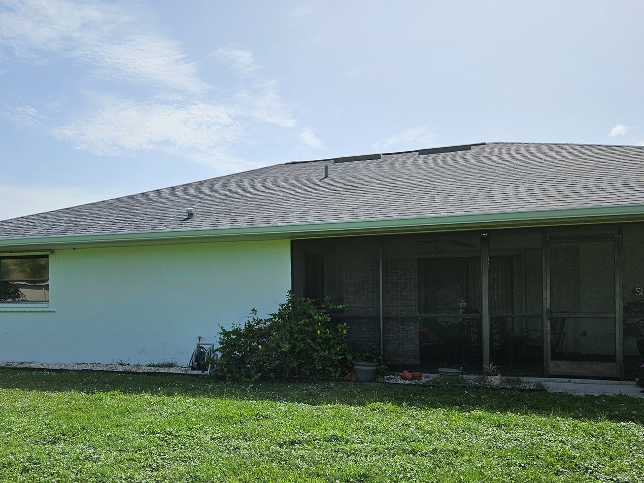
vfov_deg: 47.9
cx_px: 277
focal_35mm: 29
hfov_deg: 61.4
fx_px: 540
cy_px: 291
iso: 25
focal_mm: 5.4
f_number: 1.8
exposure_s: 1/3390
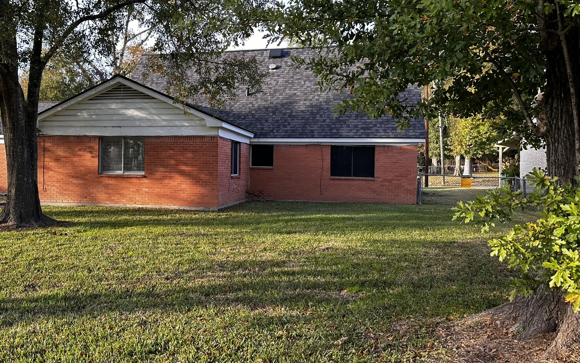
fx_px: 522
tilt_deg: +1.0
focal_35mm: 33
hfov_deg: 57.1
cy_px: 154
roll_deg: -1.3
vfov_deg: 38.2
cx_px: 204
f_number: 1.78
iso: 80
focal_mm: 6.86
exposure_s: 1/263
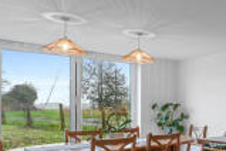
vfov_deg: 31.4
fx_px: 264
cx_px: 260
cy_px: 109
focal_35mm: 42
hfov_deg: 37.2
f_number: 8
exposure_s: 1/2
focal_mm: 14
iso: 400
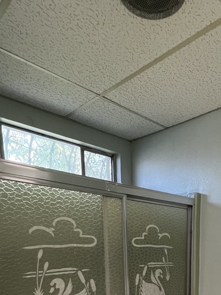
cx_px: 179
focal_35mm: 30
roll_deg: -0.6
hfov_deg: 44.4
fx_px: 255
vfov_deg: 49.2
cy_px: 294
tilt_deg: -10.4
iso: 250
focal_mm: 1.57
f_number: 1.8
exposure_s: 1/120
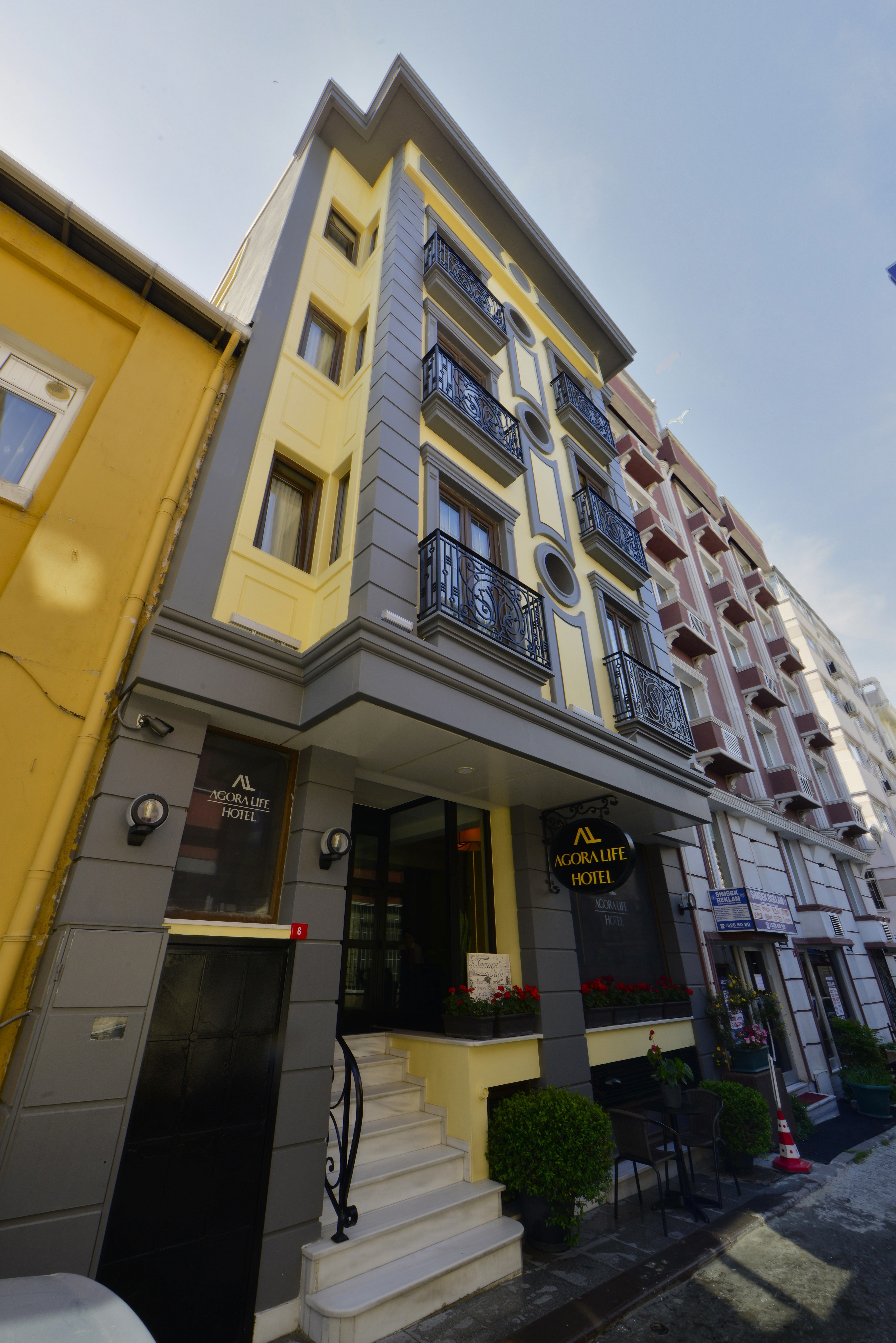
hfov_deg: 81.2
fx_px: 522
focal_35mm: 14
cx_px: 448
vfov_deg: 104.2
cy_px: 672
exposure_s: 1/100
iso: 400
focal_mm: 14
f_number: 13
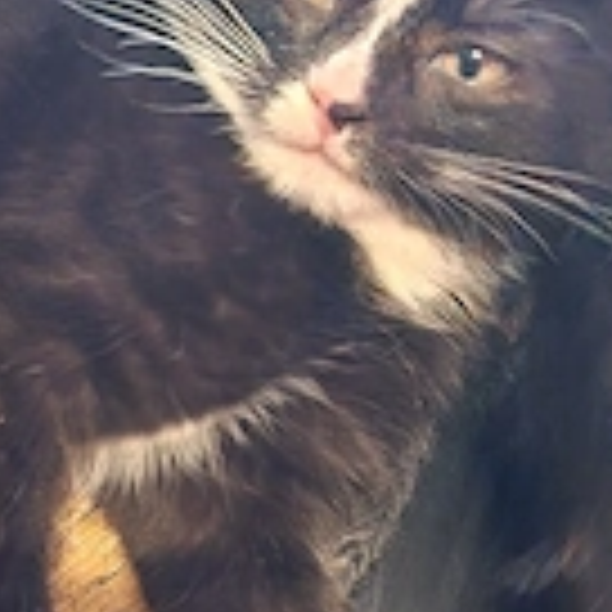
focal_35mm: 60
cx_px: 130
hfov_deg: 28.1
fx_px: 1200
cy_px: 338
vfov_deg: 28.6
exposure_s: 1/13
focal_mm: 6.4
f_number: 1.8
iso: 1250
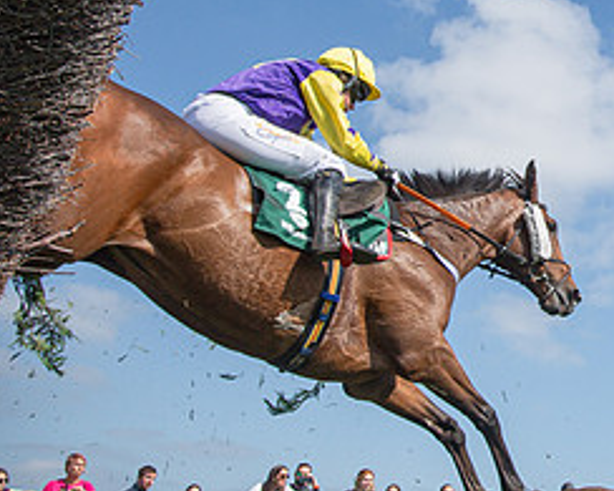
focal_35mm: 61
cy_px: 154
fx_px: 1108
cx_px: 722
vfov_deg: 24.8
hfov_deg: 27.5
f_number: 8
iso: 400
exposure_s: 1/1250
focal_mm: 22
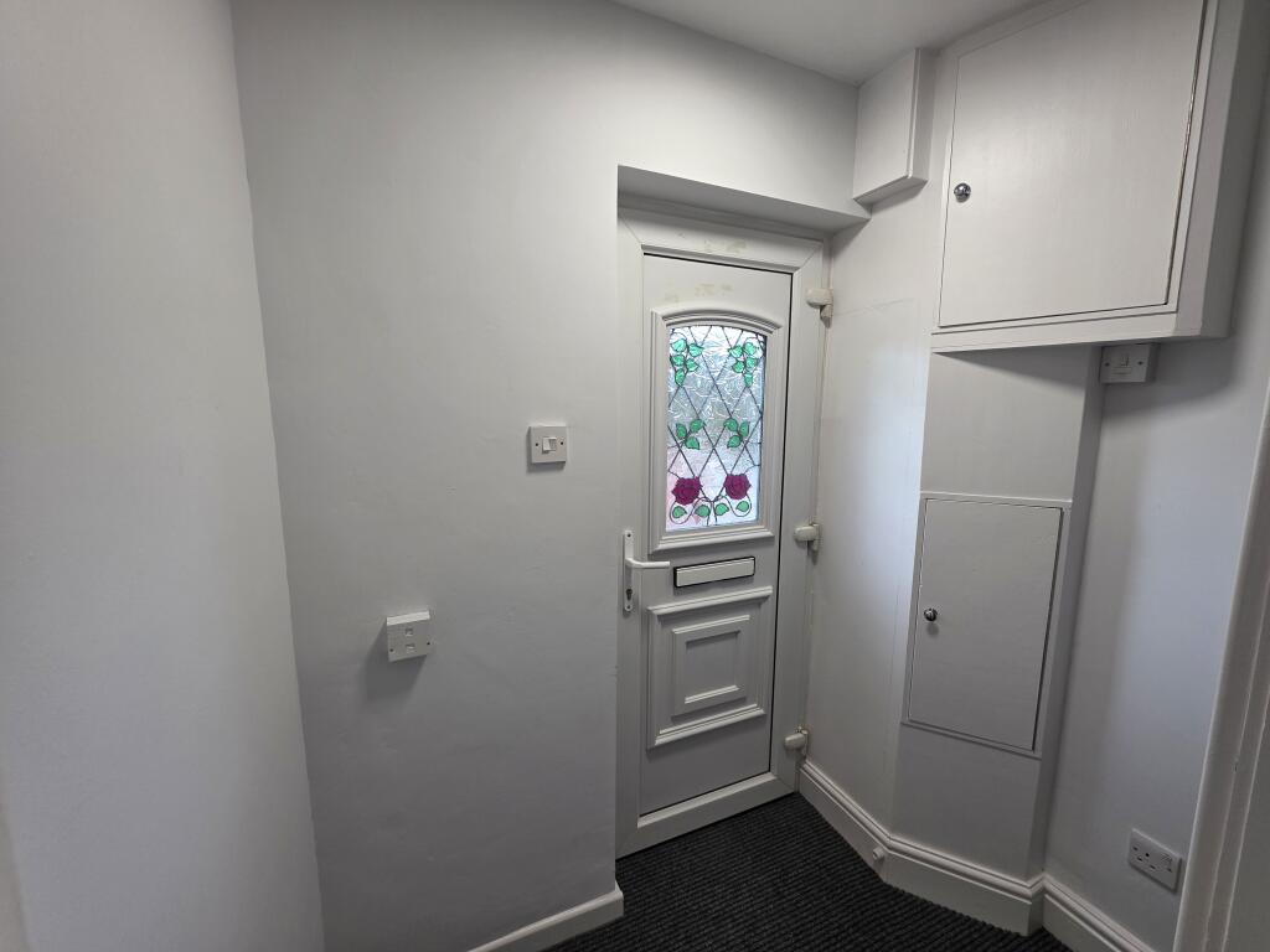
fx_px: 477
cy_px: 476
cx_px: 635
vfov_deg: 89.9
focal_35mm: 13
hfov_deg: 106.2
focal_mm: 2.2
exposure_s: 1/100
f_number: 1.9
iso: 100
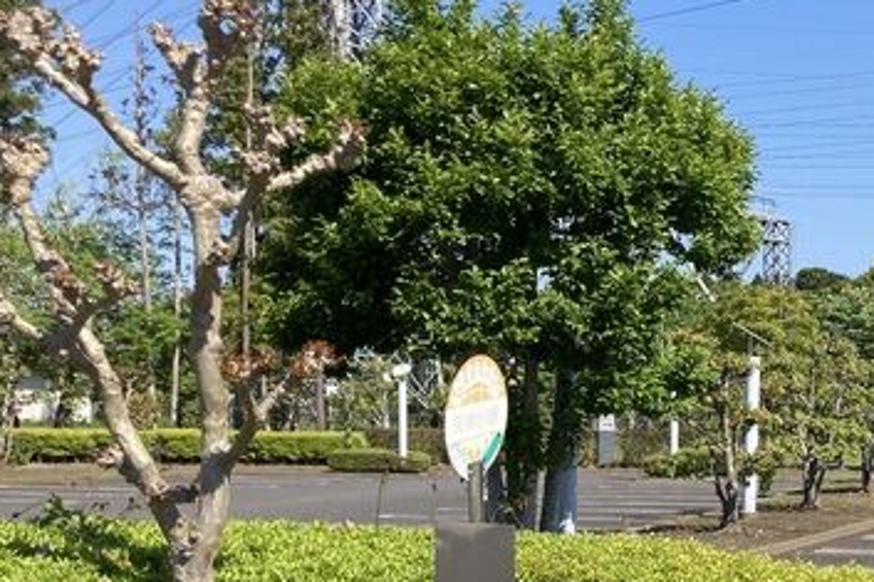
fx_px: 1602
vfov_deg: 20.4
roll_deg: +0.3
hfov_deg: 28.1
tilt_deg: -2.4
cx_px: 933
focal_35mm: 66
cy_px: 458
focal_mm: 3.99
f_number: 1.8
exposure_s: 1/1171
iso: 20
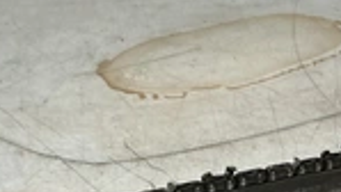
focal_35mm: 82
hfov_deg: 25.8
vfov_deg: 14.5
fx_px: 742
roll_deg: +0.2
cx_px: 204
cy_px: 194
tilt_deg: -33.5
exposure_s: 1/120
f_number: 1.8
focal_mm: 3
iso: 32
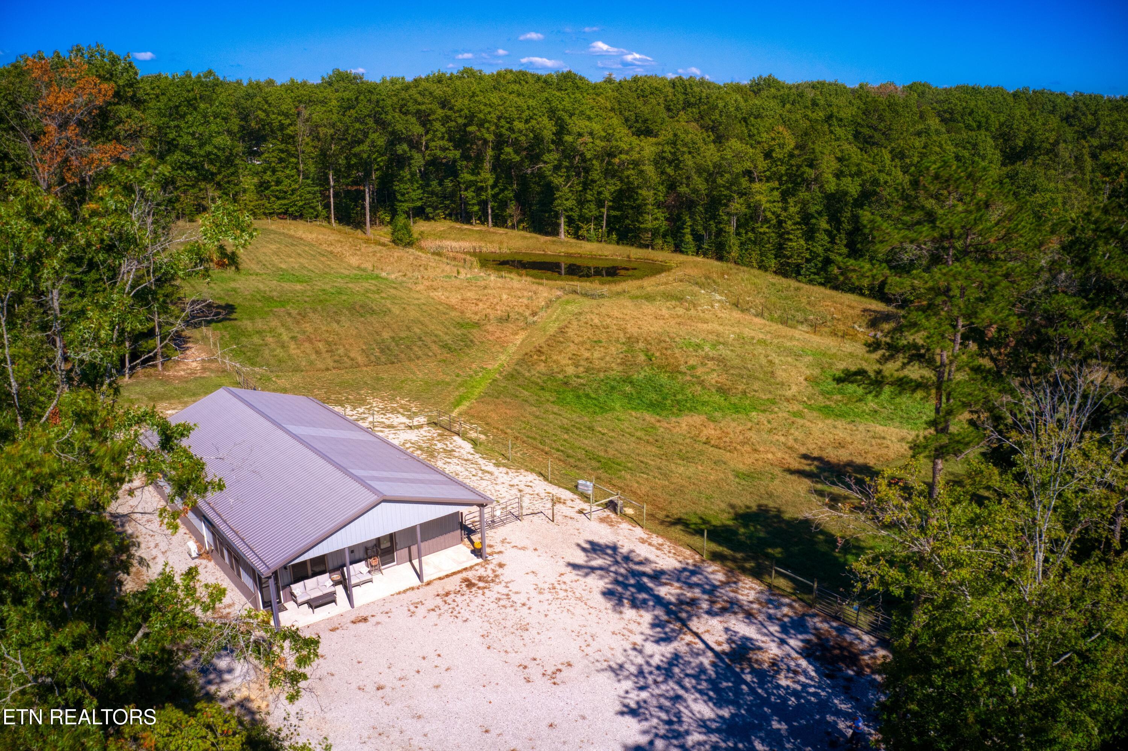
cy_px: 376
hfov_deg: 65.5
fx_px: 877
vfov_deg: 46.4
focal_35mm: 28
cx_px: 564
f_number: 5.6
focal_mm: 10.26
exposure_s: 1/60
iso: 400
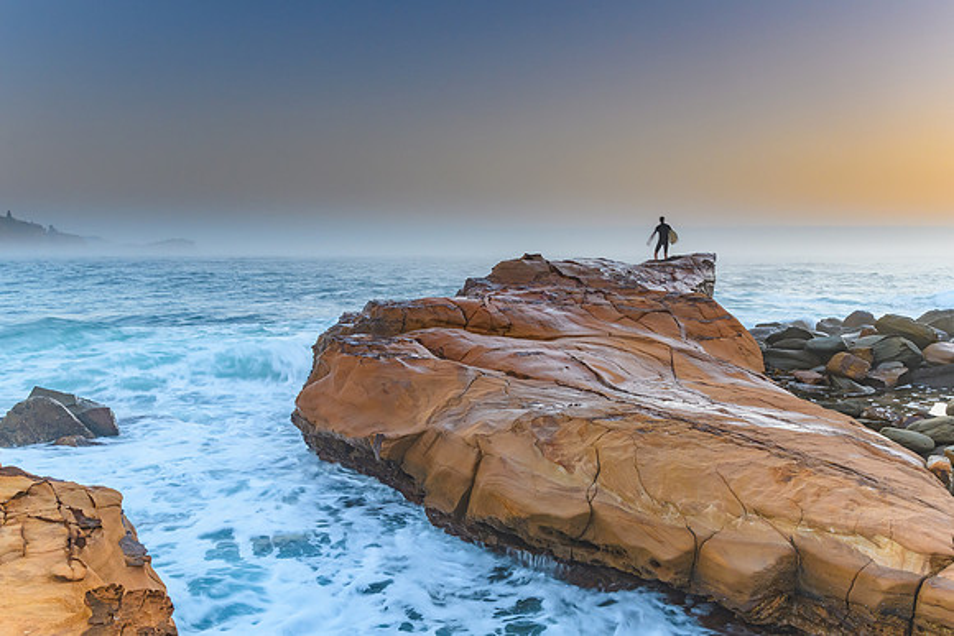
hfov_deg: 55.7
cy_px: 318
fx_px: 902
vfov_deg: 38.9
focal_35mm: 34
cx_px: 477
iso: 400
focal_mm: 22
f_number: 8
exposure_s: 1/6
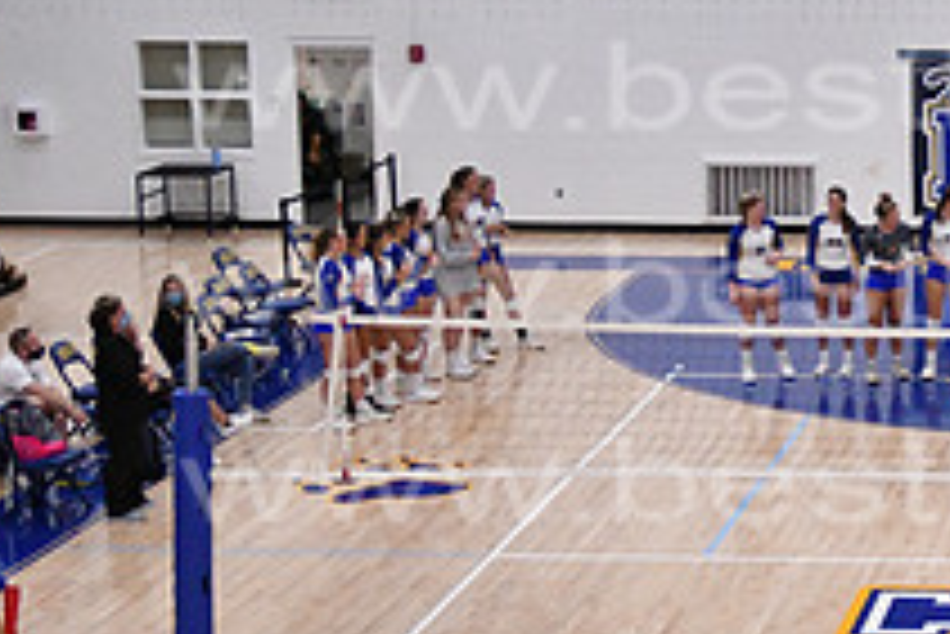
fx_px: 2941
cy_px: 196
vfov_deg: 12.3
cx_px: 1202
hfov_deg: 17.3
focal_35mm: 111
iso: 4000
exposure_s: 1/1000
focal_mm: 27
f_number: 3.2
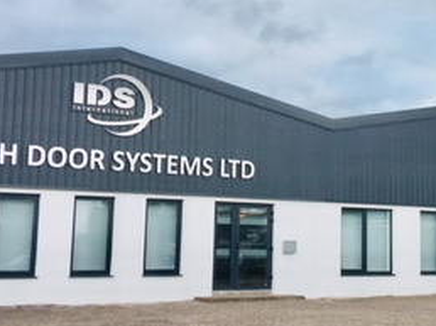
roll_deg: -0.8
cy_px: 108
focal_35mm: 72
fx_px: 906
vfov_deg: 20.3
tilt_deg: +8.9
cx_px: 348
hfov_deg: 26.6
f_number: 2.2
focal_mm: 4.15
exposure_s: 1/100
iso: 25
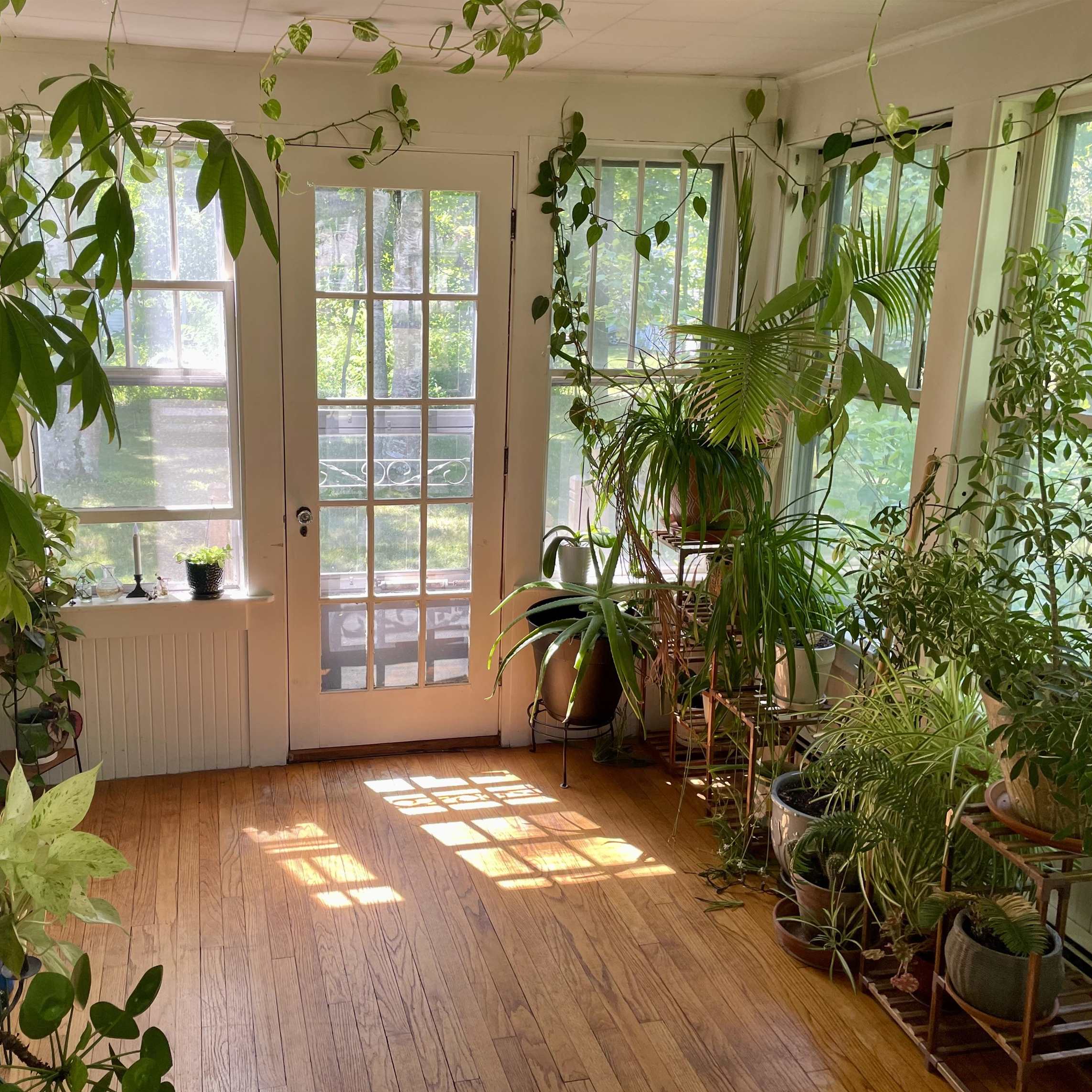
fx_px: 1106
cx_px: 452
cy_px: 552
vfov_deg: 52.5
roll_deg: -1.0
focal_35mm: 31
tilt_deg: -11.9
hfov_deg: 52.3
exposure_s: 1/121
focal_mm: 4.2
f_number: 1.6
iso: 64
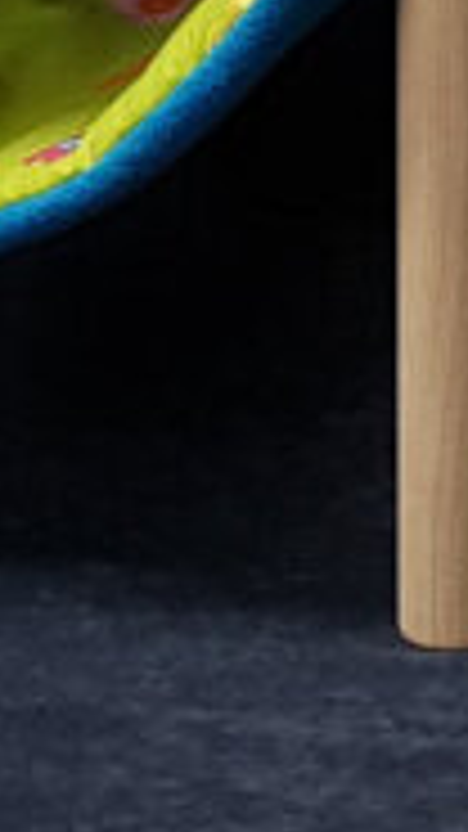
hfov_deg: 13.0
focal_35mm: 92
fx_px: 2031
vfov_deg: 21.9
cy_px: -88
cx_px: 14
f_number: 1.7
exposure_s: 1/50
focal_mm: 4.3
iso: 64
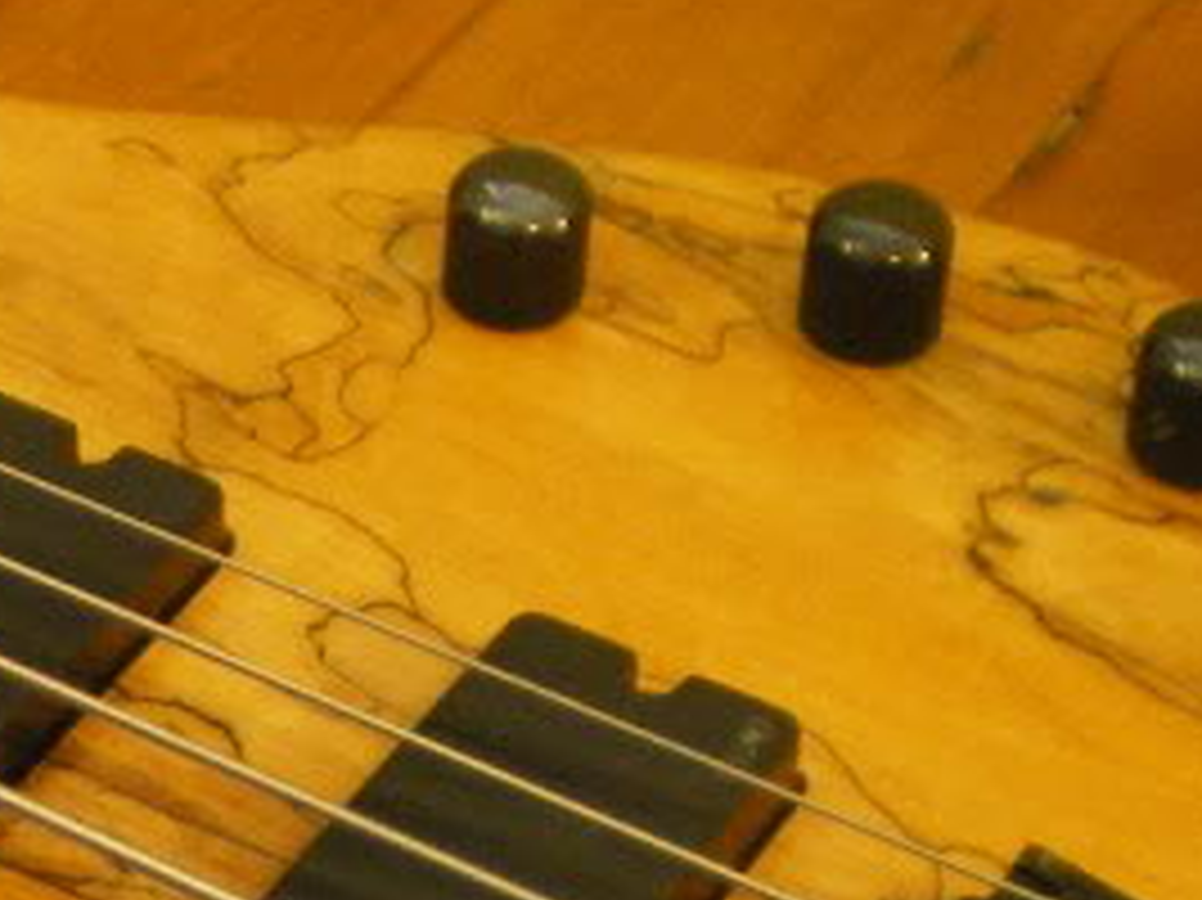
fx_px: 5067
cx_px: -500
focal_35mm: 146
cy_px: 1089
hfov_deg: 12.9
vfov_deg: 10.0
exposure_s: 1/5
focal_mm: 6.3
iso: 400
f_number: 3.1
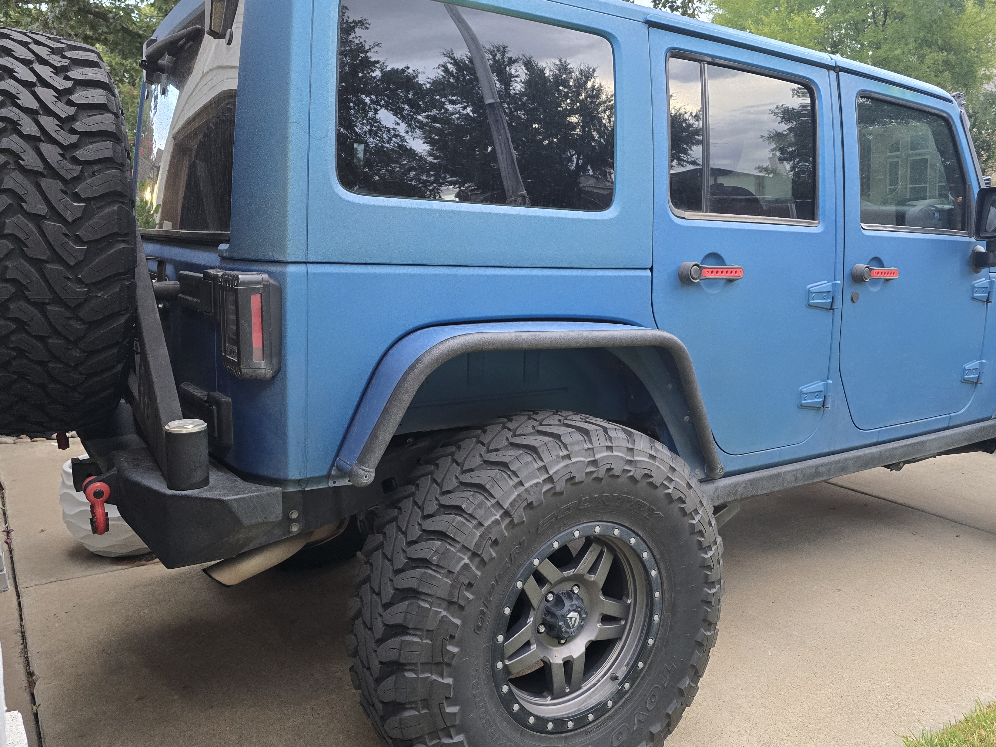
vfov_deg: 49.7
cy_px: 361
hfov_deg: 63.2
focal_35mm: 28
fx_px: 806
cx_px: 557
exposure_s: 1/120
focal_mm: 6.3
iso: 500
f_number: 1.7
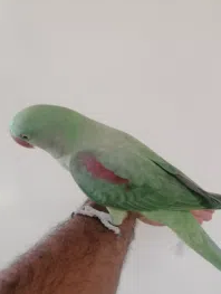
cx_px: 147
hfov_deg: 34.9
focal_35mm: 41
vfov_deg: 45.7
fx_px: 348
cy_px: 157
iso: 320
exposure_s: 1/33.3
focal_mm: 4.75
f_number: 1.8
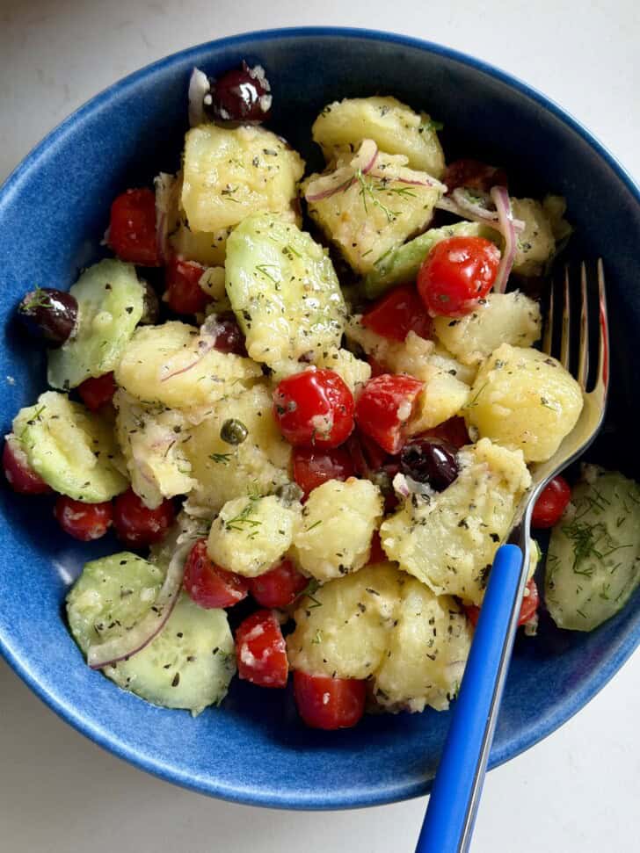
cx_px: 320
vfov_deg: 39.7
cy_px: 426
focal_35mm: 48
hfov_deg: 30.3
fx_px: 1184
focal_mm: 6.8
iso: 80
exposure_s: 1/121
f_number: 1.8
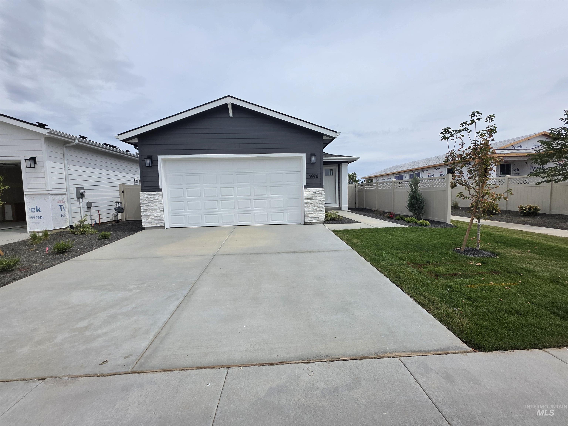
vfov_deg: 89.9
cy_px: 213
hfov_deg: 106.2
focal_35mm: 13
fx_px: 213
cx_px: 284
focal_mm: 2.2
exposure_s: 1/4217
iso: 40
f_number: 1.9
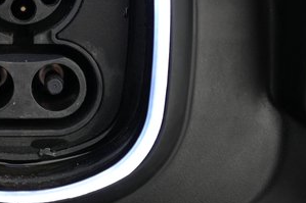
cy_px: 2
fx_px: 510
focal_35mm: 60
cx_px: 38
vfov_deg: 21.8
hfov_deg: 32.0
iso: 3200
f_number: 4
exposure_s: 1/60
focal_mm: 28
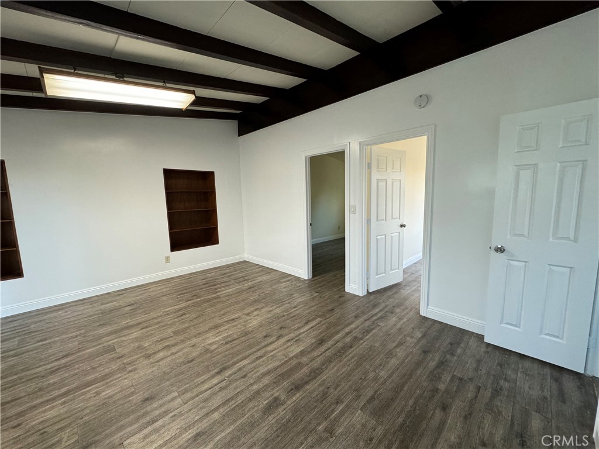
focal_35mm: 14
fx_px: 242
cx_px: 300
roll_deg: +1.2
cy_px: 224
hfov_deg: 102.1
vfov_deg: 85.7
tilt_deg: -7.2
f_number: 2.2
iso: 250
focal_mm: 2.22
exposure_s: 1/120
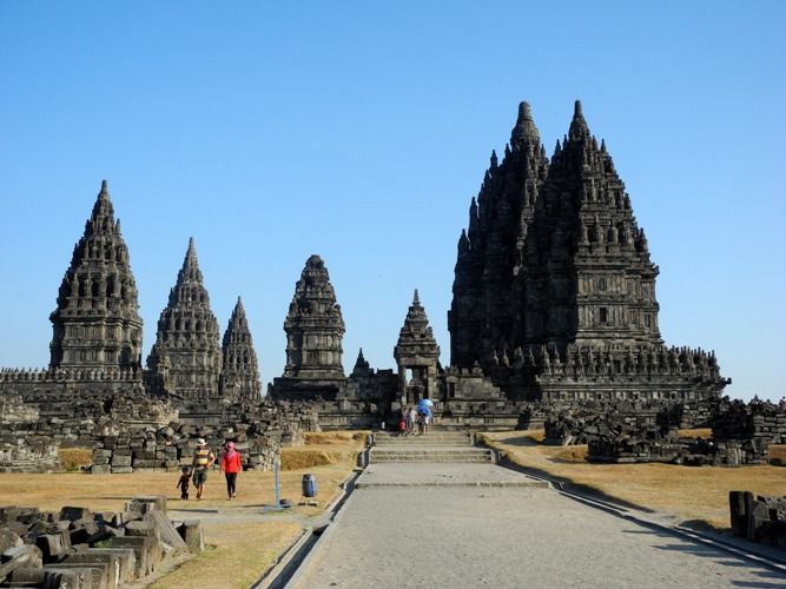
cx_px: 393
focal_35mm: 38
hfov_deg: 49.0
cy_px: 294
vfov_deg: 37.7
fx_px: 863
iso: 100
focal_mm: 8.1
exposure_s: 1/1000
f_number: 3.2
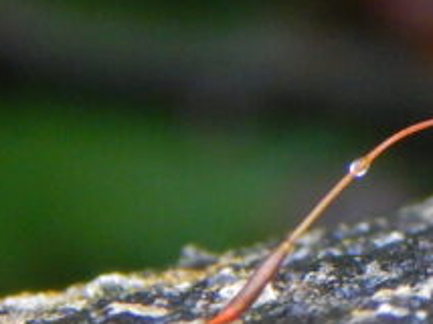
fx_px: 7847
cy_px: -36
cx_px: 989
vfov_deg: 2.4
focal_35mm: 628
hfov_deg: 3.1
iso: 400
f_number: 4.8
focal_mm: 23.4
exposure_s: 1/100
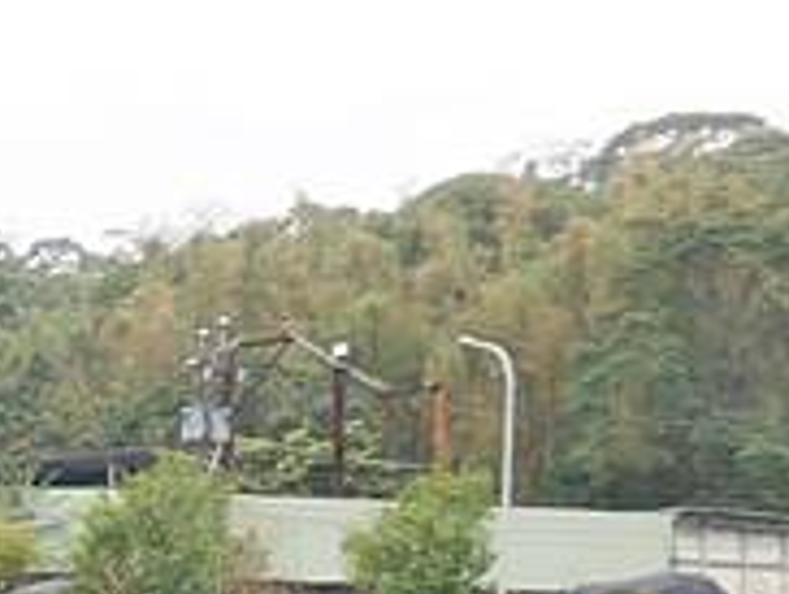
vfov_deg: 9.3
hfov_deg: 11.7
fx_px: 3515
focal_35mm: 154
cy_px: 1038
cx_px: -711
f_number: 3.5
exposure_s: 1/125
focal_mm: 14
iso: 200
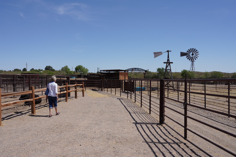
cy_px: 82
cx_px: 114
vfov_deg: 36.9
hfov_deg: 53.1
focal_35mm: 36
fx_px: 236
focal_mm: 34
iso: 100
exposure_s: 1/100
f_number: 18
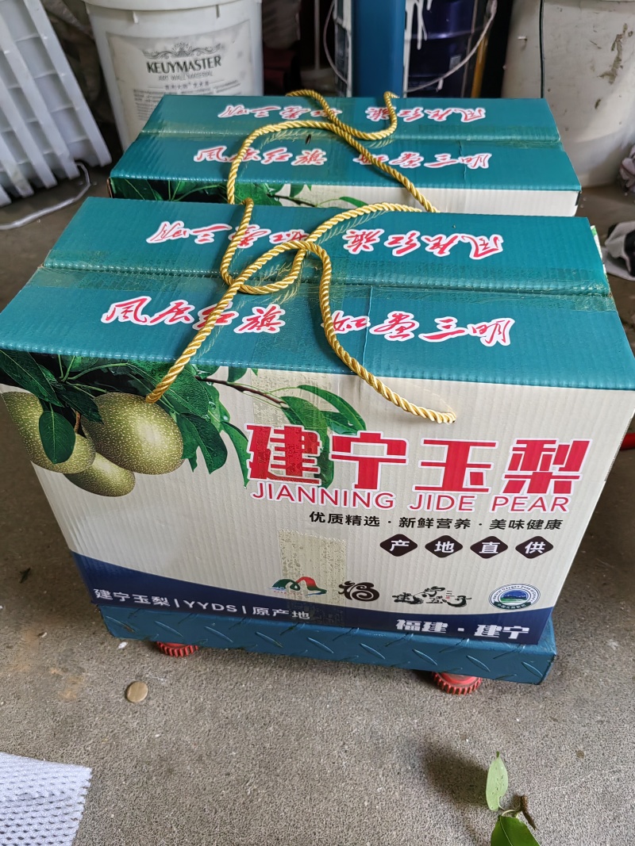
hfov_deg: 51.3
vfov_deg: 65.3
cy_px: 423
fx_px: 661
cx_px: 318
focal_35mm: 27
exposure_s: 1/100
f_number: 1.9
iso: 160
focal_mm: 5.52
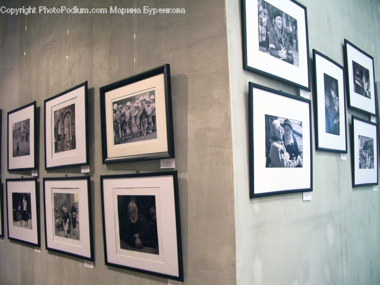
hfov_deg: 52.6
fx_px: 384
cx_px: 190
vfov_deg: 40.7
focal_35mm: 35
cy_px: 142
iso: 320
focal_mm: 5.8
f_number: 2.6
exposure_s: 1/25
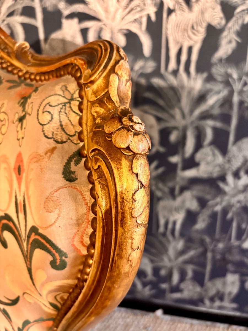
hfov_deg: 53.1
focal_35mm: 26
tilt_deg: -24.4
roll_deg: -0.2
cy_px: 166
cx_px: 124
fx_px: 248
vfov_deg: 67.3
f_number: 1.6
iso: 400
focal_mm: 5.96
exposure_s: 1/50
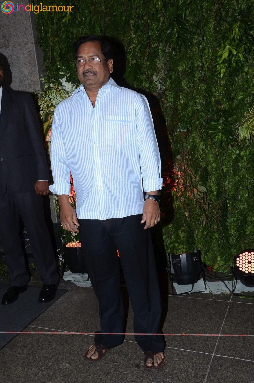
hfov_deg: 36.7
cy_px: 192
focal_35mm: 36
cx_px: 127
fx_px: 383
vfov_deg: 53.2
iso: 500
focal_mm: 24
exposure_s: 1/125
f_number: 9
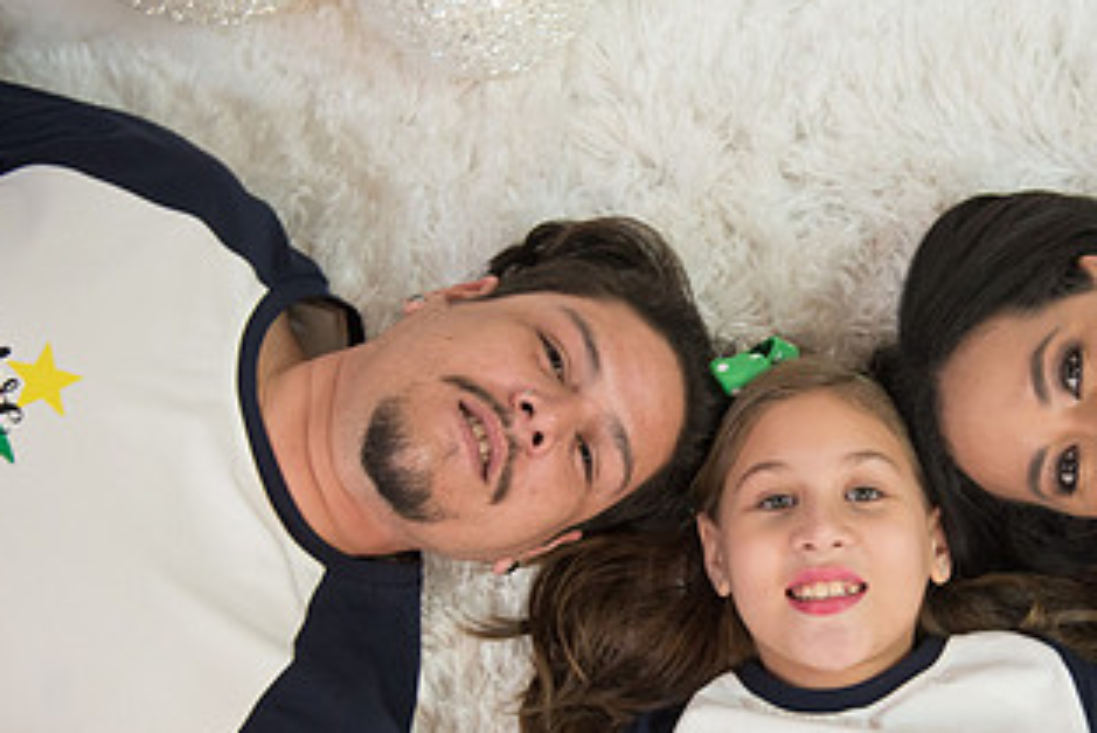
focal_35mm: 89
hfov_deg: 22.7
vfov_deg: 15.3
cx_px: 796
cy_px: 496
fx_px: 2713
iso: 1000
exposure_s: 1/100
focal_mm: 48
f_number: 4.5
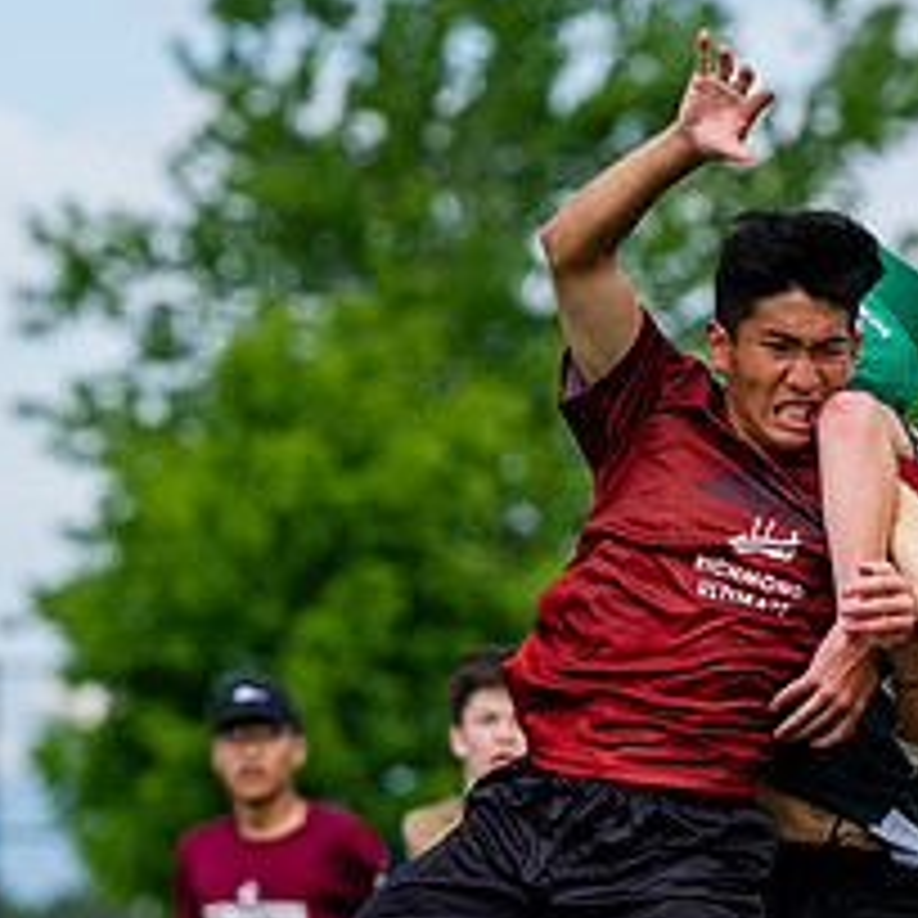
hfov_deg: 3.3
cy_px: 716
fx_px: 16112
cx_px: 754
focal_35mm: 537
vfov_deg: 3.3
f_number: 4
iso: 200
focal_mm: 175
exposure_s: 1/1600
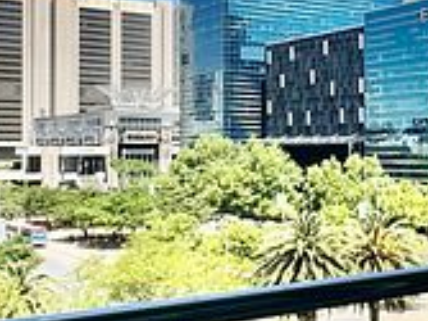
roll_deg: -0.2
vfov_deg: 21.9
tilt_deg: -0.1
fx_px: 828
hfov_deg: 28.0
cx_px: 374
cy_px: 139
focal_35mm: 67
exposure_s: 1/1078
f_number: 2.2
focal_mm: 2.22
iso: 40
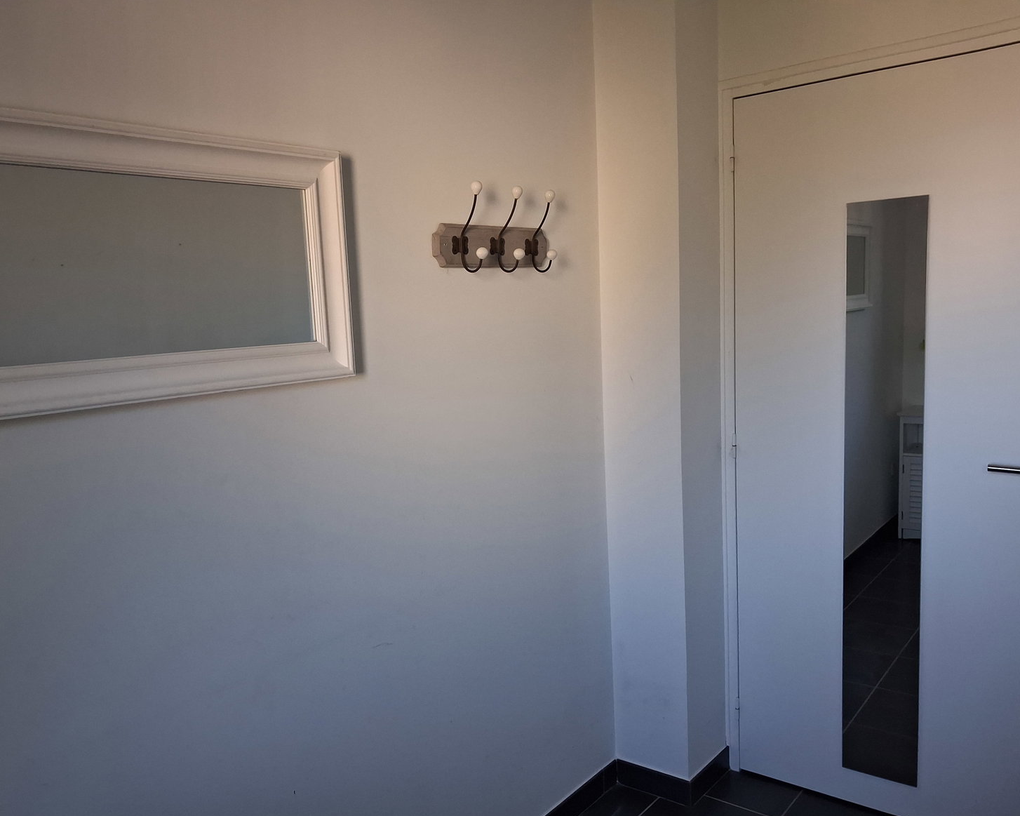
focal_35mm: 29
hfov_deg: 60.4
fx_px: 875
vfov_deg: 50.0
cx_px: 483
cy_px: 420
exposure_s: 1/120
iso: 400
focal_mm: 4
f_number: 1.8
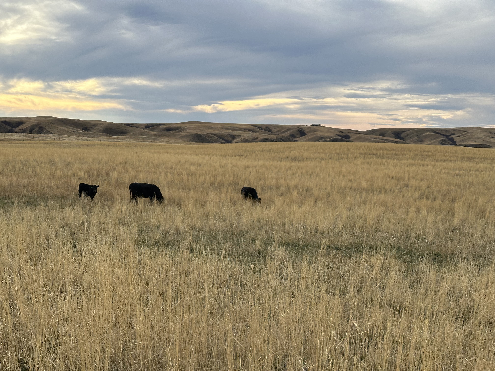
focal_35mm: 48
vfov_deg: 30.3
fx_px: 686
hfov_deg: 39.7
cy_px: 186
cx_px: 248
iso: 64
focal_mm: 6.86
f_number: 1.78
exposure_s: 1/2976
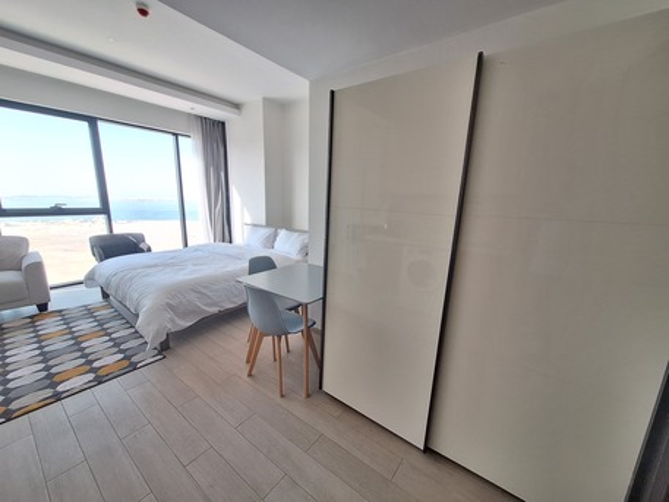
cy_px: 251
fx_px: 251
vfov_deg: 89.9
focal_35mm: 13
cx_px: 334
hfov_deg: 106.2
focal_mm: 1.74
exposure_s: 1/50
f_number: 2.2
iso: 160
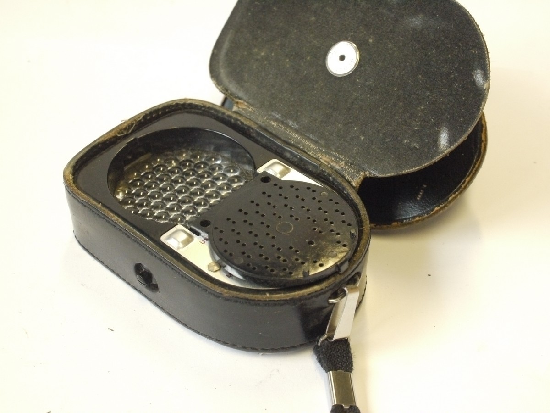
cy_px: 206
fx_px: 953
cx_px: 275
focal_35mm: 60
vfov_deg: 24.4
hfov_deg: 32.2
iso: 1600
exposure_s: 1/80
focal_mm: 30
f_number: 8
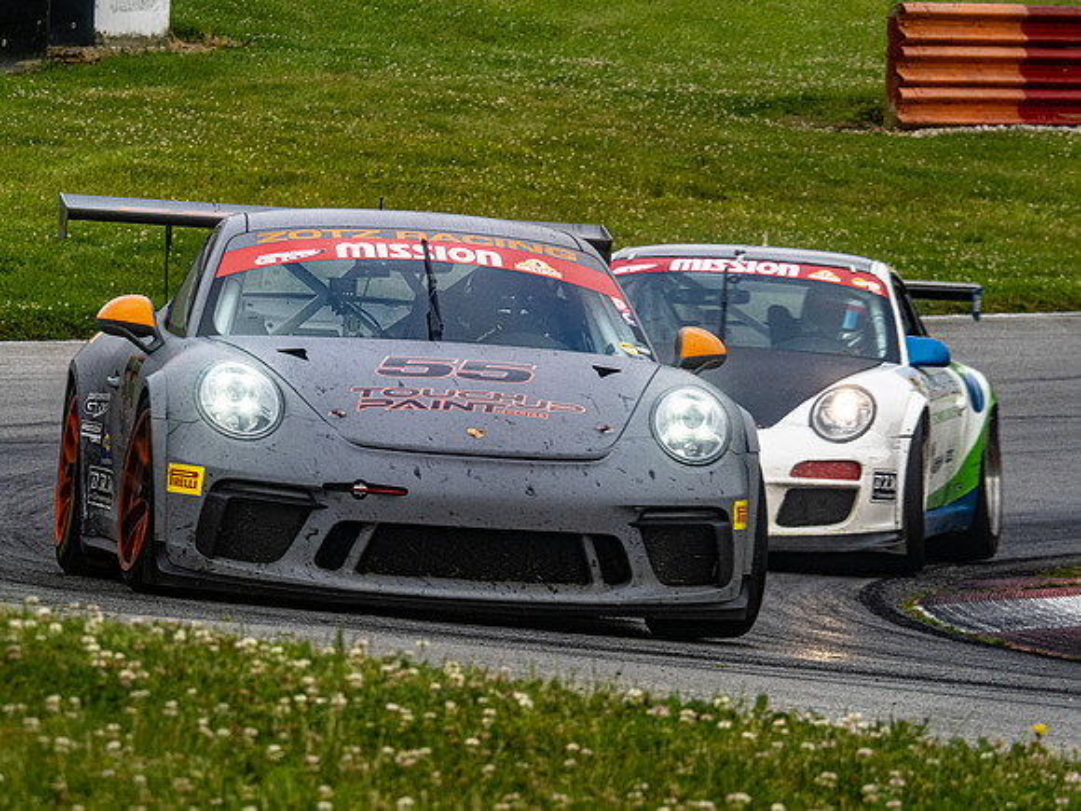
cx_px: 540
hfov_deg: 4.7
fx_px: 13147
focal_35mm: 421
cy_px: 406
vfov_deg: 3.5
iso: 400
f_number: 11
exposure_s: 1/320
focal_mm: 210
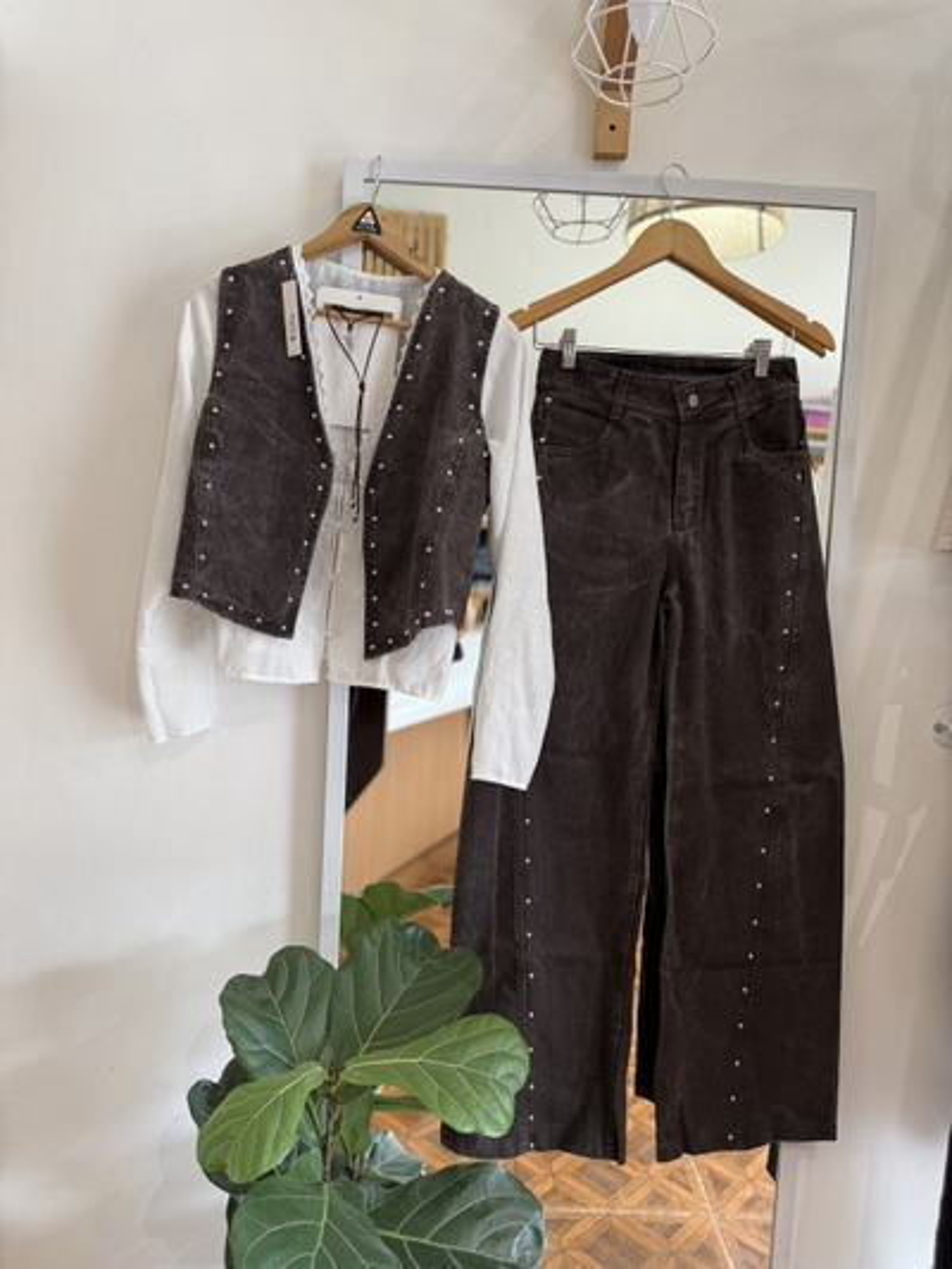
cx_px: 476
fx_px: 880
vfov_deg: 71.6
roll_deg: -2.8
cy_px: 634
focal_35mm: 24
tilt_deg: -5.0
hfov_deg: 56.8
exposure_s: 1/121
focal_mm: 6.76
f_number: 1.78
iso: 125
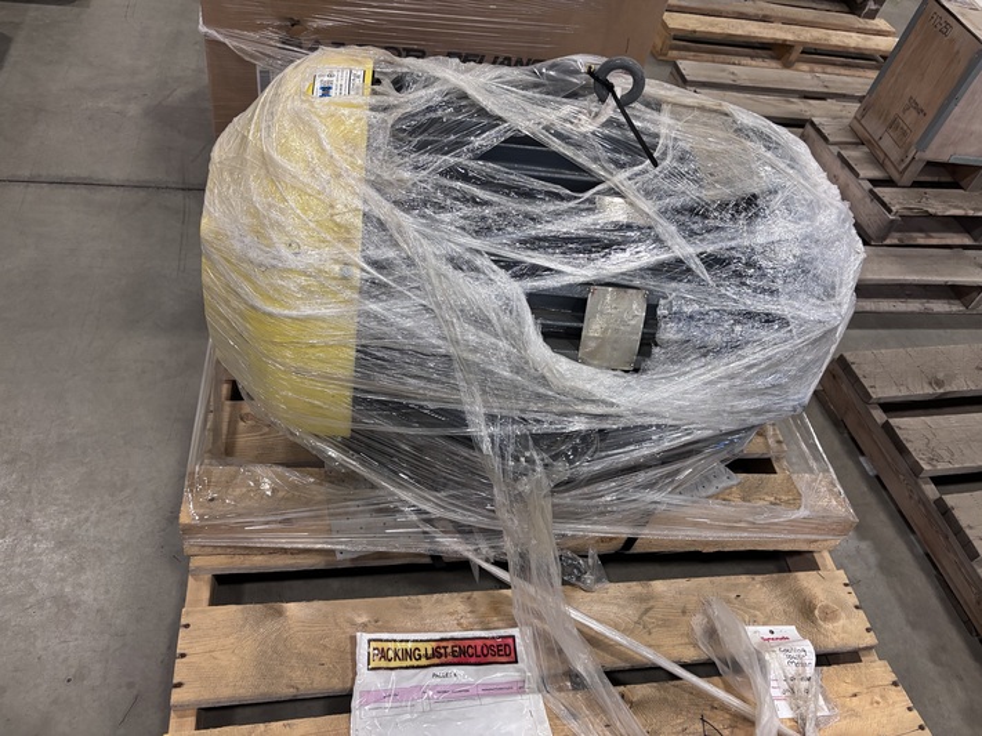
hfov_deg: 67.3
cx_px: 491
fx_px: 737
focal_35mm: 26
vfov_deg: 53.0
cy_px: 368
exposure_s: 1/60
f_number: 1.6
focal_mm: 5.96
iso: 250
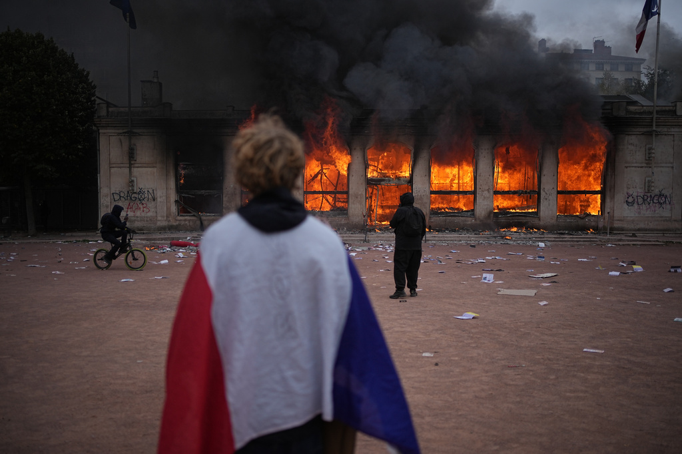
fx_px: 663
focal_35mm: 35
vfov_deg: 37.8
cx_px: 341
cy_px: 227
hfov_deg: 54.4
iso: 400
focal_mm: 35
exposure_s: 1/8000
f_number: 2
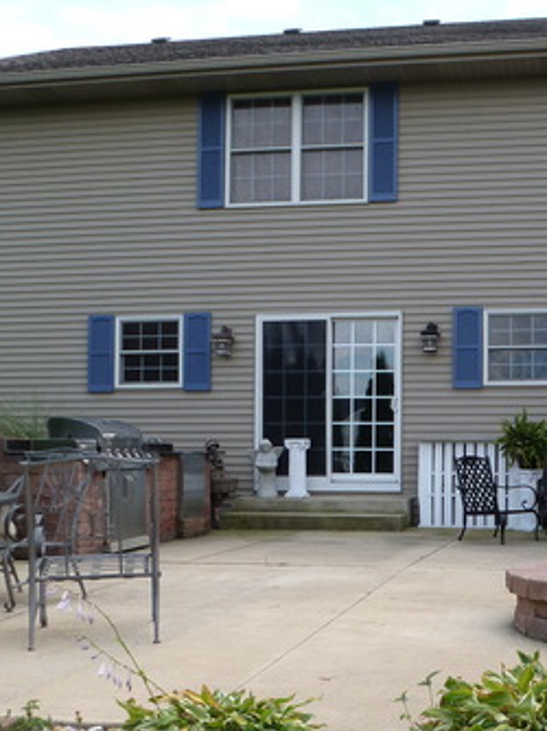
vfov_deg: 41.1
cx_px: 438
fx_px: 970
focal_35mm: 46
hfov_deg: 30.7
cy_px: 433
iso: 100
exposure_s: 1/250
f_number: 4
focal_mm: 4.3
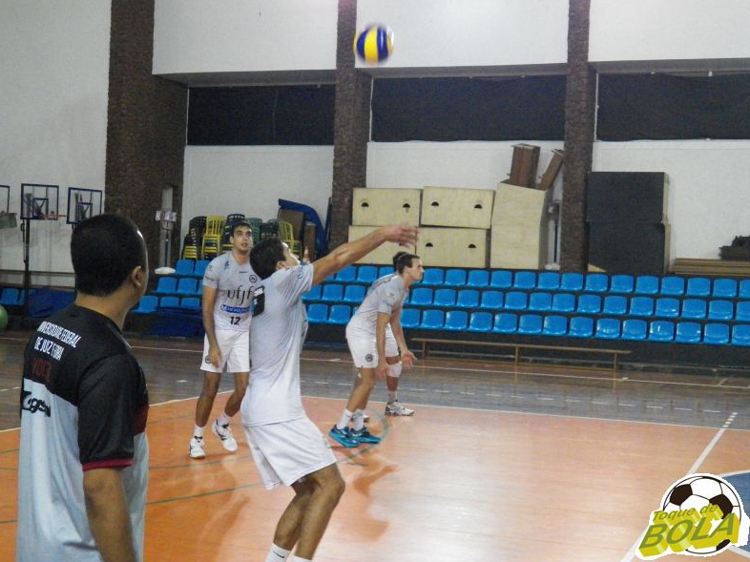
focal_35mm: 57
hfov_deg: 33.8
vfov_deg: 25.6
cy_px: 277
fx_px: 1235
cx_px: 371
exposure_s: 1/160
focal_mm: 10
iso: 1600
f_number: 3.6
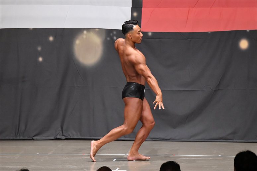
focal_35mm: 240
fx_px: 1713
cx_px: 128
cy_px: 86
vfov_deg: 5.7
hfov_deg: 8.6
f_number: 5.6
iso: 8000
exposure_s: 1/400
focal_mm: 160
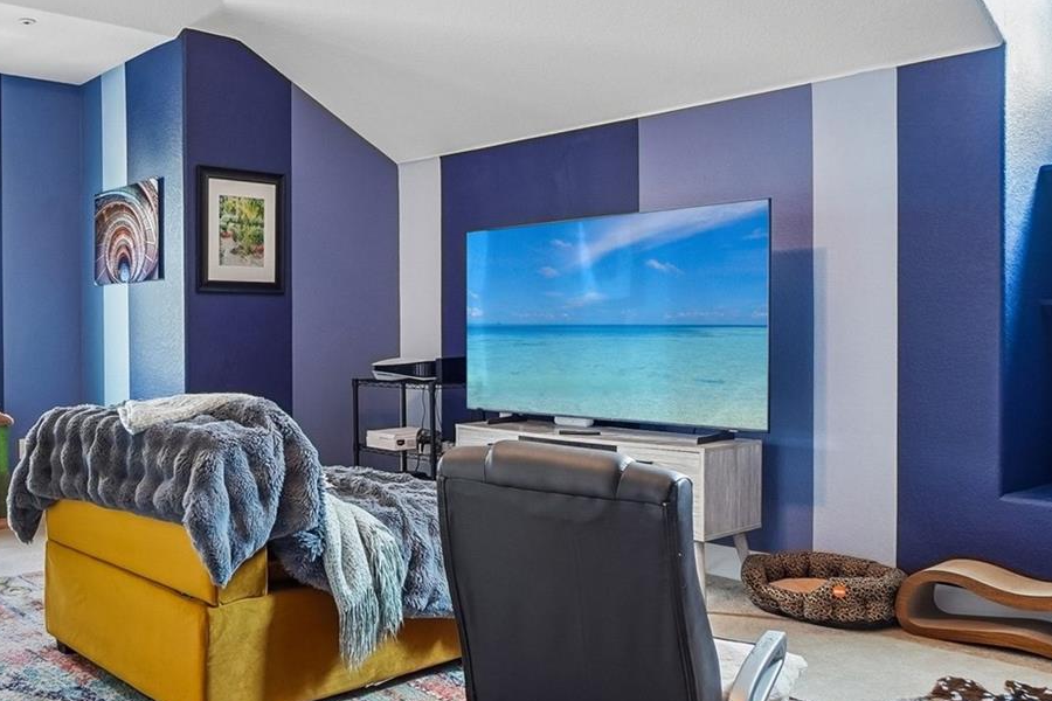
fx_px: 935
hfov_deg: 57.0
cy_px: 349
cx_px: 321
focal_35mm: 32
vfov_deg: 41.1
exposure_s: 1/5
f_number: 8
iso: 400
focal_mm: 12
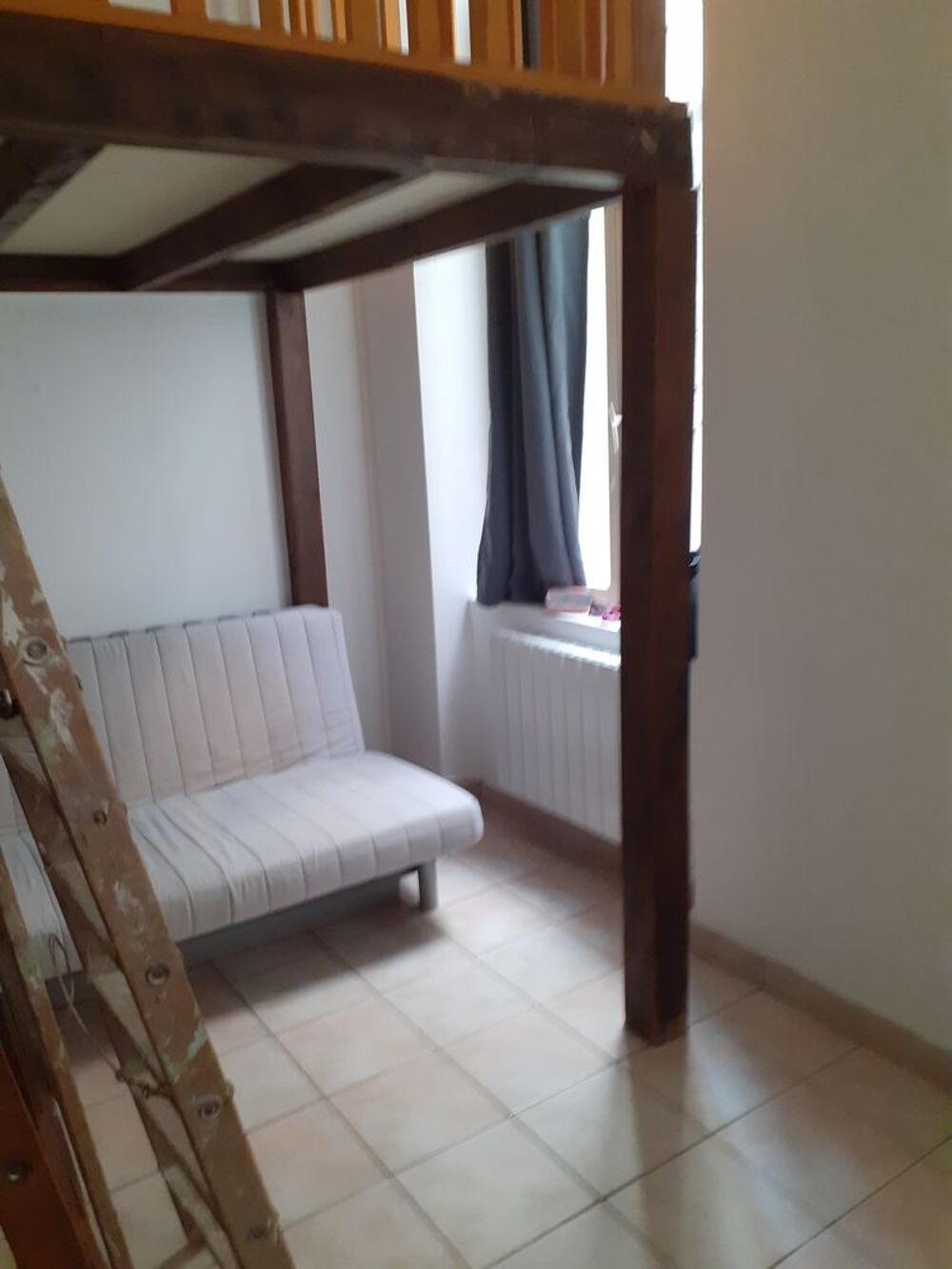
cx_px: 476
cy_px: 634
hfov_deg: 51.4
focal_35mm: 27
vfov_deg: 65.3
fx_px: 990
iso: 250
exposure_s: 1/33
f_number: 1.9
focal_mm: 3.6
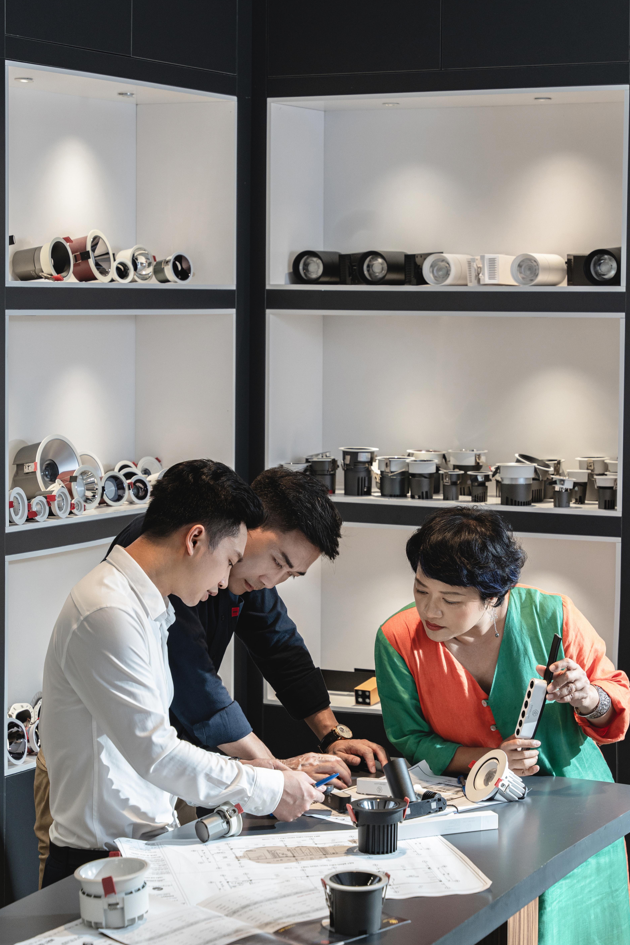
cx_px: 351
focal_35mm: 84
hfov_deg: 16.3
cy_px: 466
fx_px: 2198
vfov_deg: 24.3
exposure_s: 1/100
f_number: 5
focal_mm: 67.6
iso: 500
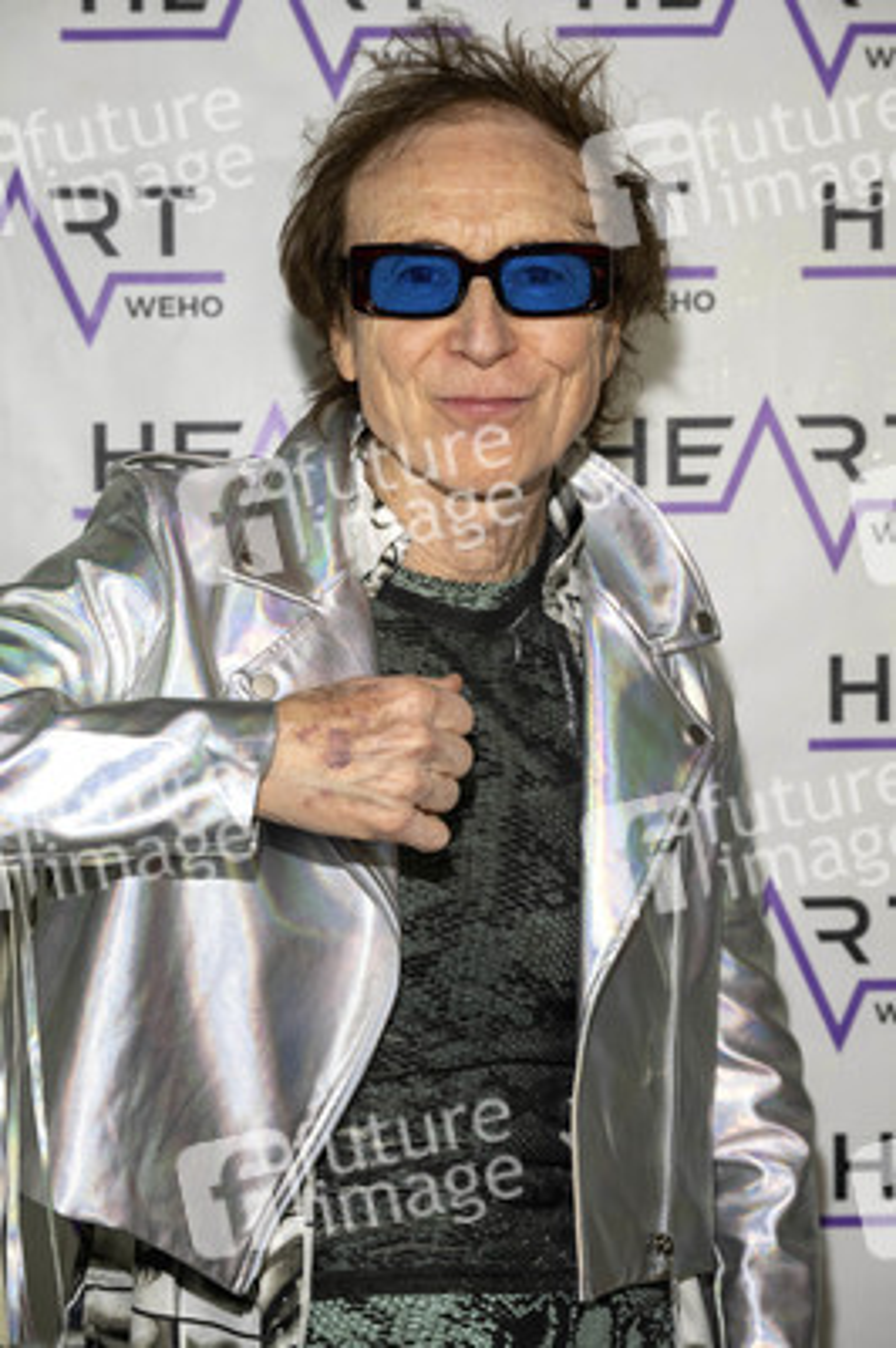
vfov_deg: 29.7
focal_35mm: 68
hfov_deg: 20.0
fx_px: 2543
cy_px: 674
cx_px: 448
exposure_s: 1/200
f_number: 5.6
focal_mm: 68
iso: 800
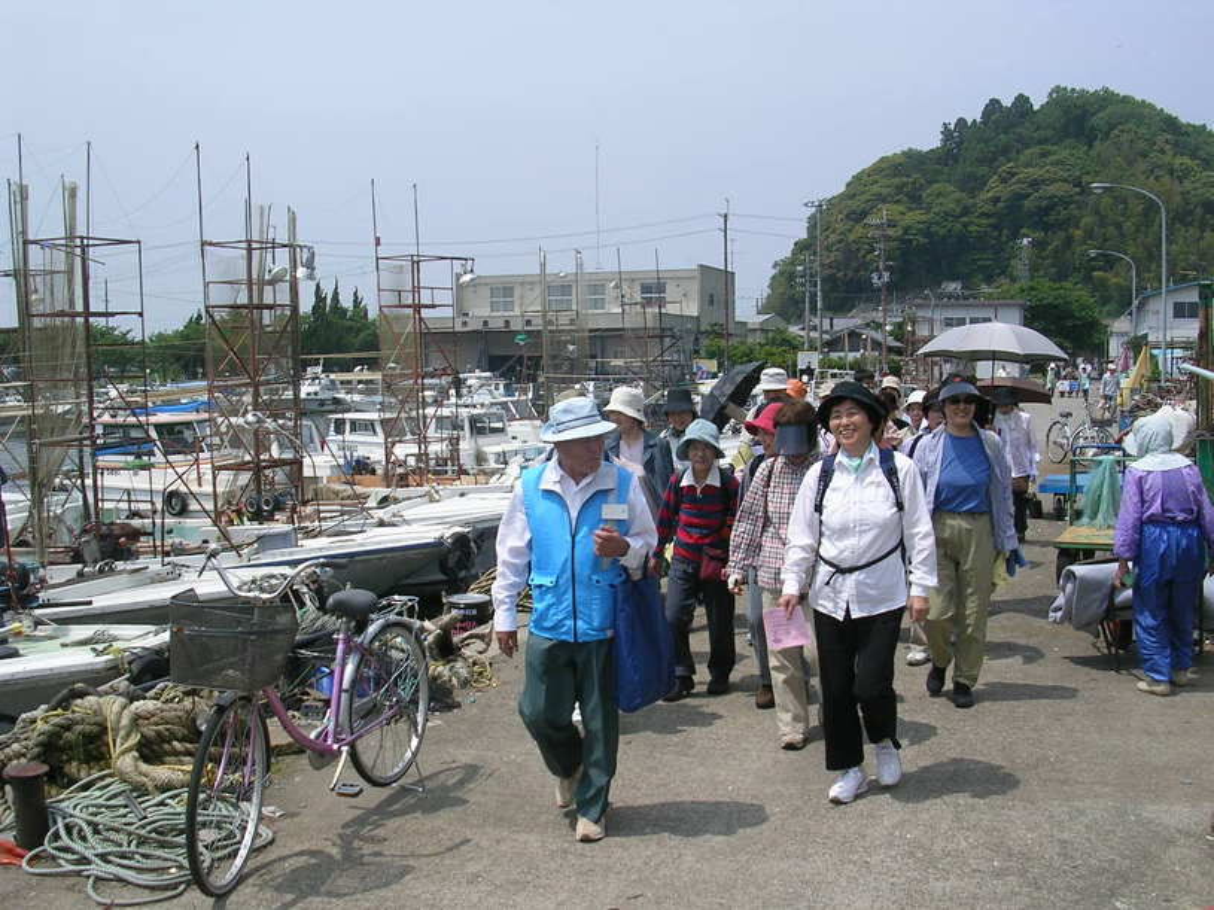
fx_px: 1332
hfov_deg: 49.0
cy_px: 455
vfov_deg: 37.7
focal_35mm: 38
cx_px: 607
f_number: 5.6
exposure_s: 1/400
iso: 50
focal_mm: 5.8
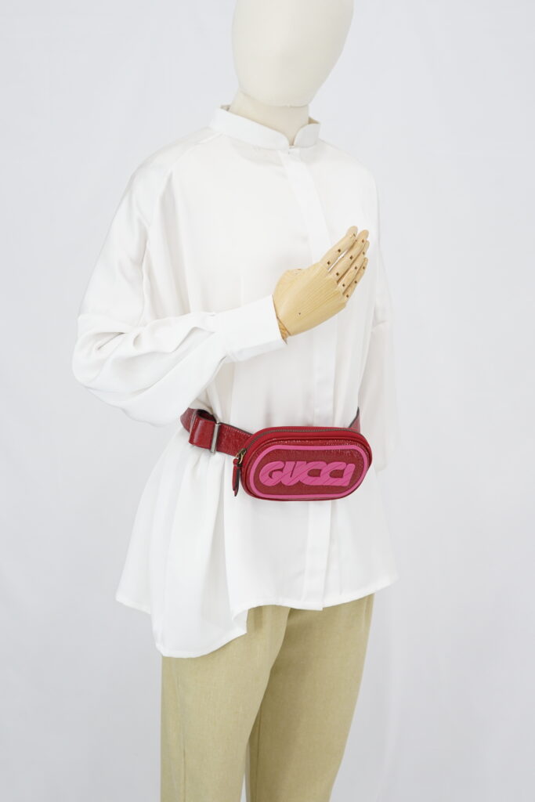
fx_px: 1114
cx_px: 268
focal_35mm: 50
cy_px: 401
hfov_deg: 27.0
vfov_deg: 39.6
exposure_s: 1/8
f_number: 6.3
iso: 640
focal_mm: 50
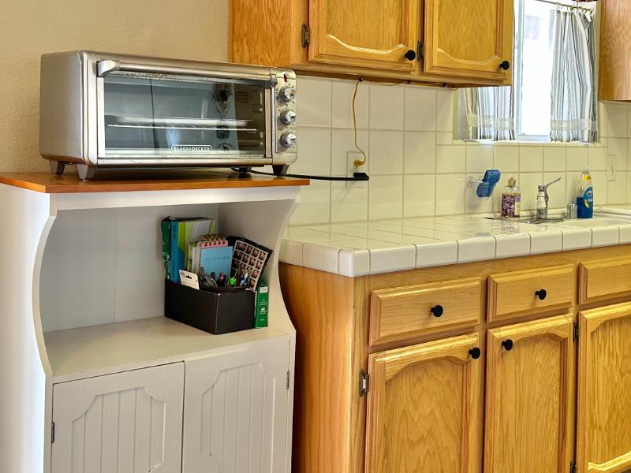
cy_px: 153
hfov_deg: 41.2
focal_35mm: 45
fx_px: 820
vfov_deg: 31.9
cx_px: 451
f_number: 1.78
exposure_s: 1/60
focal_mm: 6.86
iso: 125
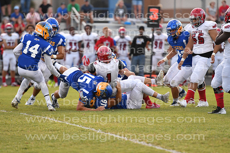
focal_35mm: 300
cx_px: 115
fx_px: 1917
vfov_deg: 4.6
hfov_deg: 6.9
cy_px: 76
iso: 1600
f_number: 3.2
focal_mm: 200
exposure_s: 1/800
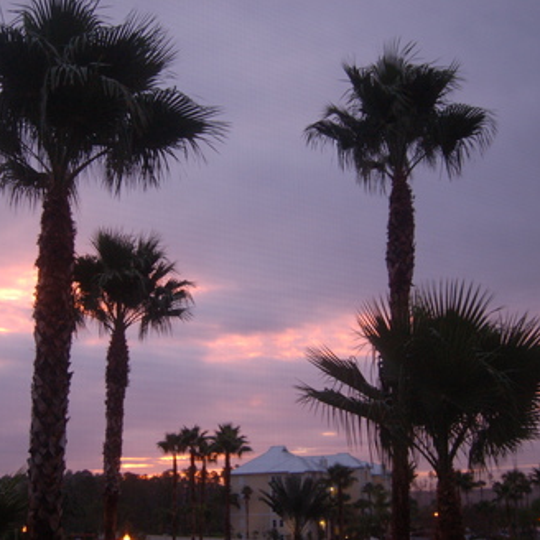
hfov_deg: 37.8
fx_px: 788
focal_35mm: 45
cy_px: 268
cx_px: 245
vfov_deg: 37.8
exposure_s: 1/50
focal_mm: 23
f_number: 3.8
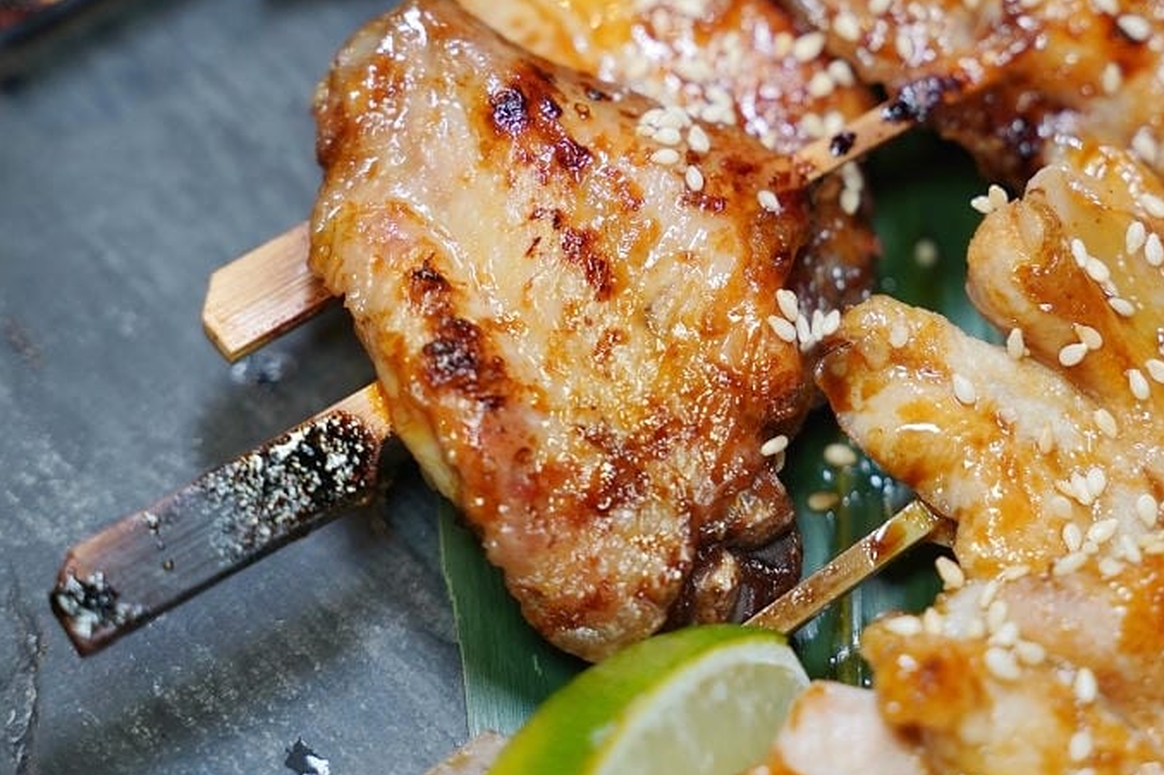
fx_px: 4299
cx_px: 755
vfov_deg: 10.3
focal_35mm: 133
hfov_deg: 15.4
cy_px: 95
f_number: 4
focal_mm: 75
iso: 500
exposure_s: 1/160
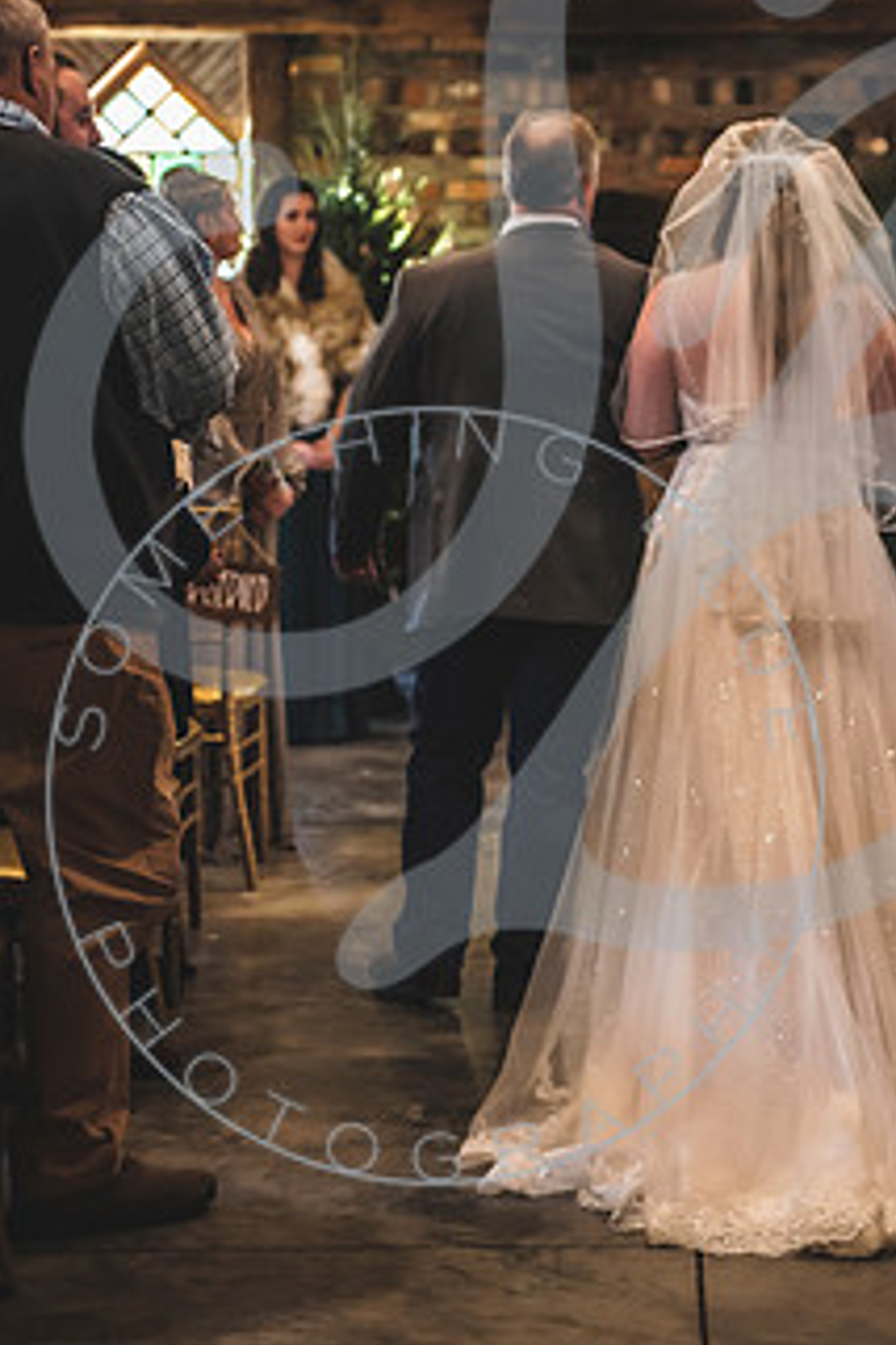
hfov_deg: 13.9
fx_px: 3658
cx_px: 624
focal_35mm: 98
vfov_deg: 20.8
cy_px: 478
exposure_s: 1/160
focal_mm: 70
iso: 1600
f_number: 2.8
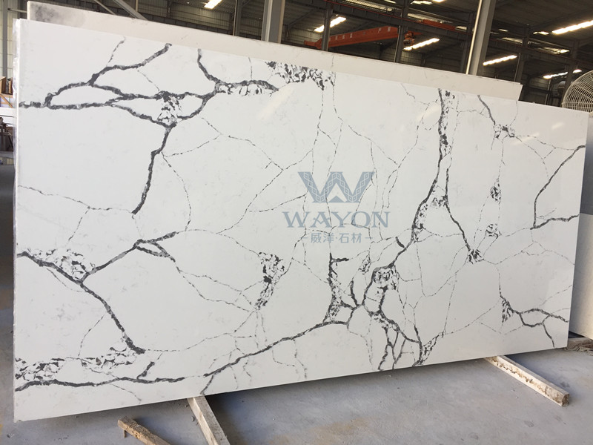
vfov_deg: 48.2
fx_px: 497
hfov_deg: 61.7
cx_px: 296
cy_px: 222
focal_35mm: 29
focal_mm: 4.15
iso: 32
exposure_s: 1/100
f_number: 2.2
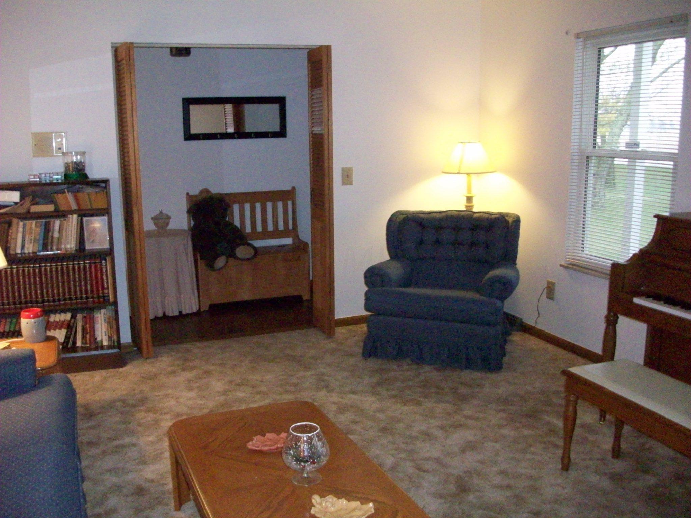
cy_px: 259
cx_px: 346
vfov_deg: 41.8
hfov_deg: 54.0
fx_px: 679
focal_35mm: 34
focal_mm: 5.7
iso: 800
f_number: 2.8
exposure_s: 1/128
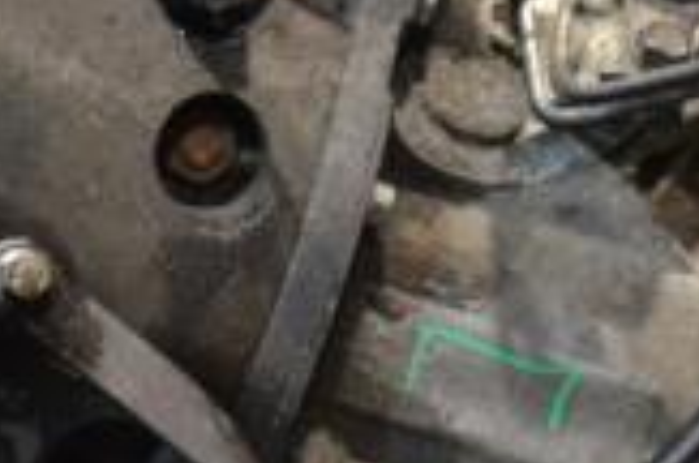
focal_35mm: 177
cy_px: 64
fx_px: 3430
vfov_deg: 7.7
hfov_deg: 11.6
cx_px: 154
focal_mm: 32
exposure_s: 1/125
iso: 3200
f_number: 5.6
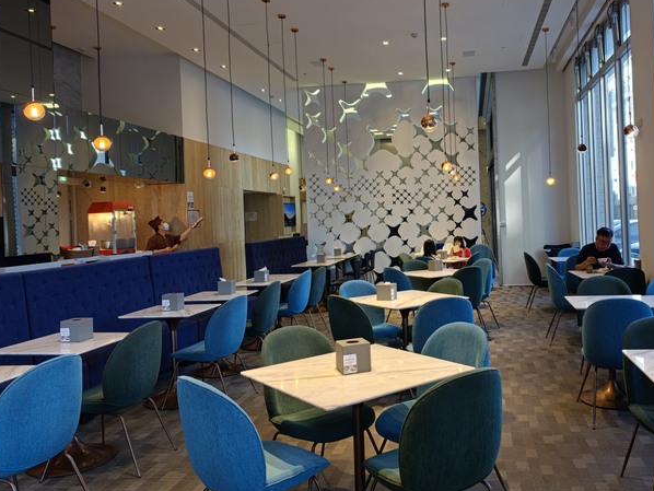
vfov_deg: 46.7
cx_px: 410
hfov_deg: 59.2
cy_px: 219
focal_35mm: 30
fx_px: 567
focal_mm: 7.73
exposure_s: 1/152
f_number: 1.5
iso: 400
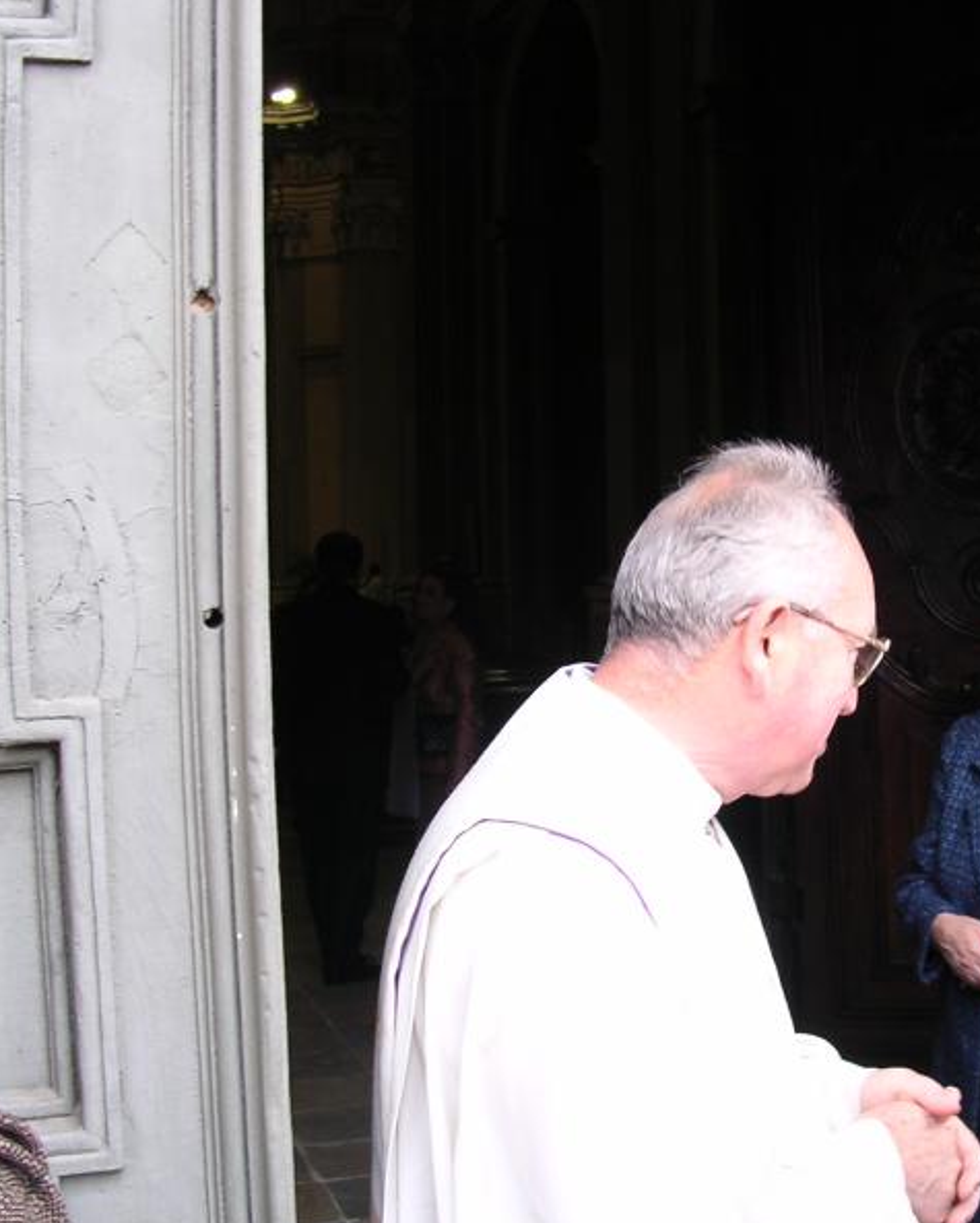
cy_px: 610
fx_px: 1811
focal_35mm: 50
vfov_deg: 37.3
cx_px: 743
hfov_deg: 29.8
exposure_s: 1/36
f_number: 2.8
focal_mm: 5.8
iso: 100
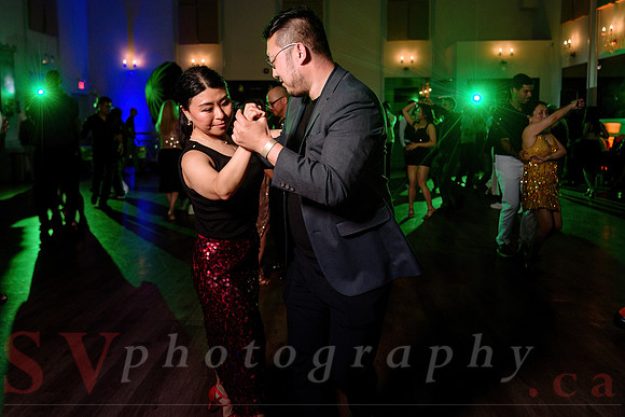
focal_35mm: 33
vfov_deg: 39.6
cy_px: 169
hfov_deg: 56.9
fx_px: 577
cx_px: 312
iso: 800
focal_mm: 28
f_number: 2.8
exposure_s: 1/100
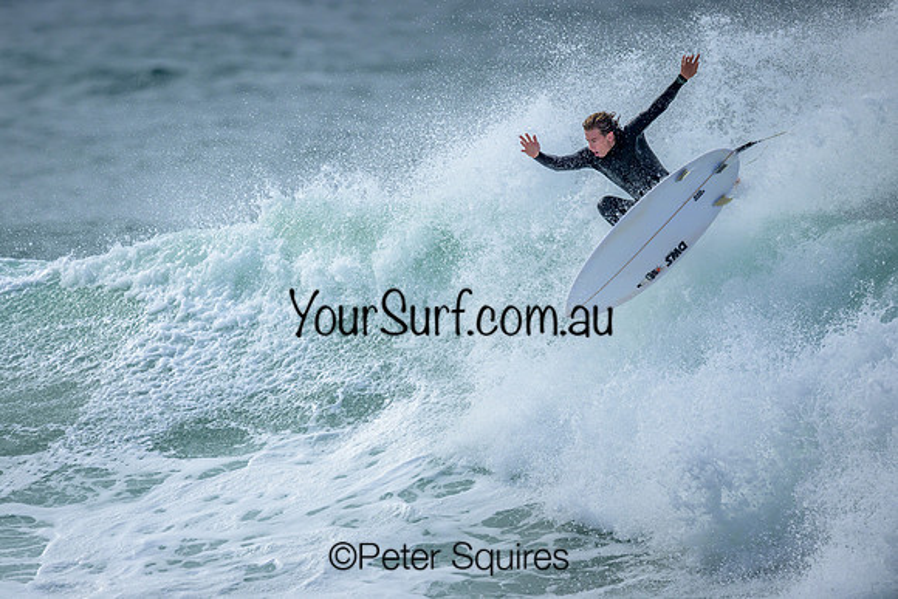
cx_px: 377
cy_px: 277
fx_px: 23149
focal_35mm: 928
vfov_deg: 1.5
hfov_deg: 2.2
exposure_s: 1/2000
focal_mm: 800
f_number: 6.3
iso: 160
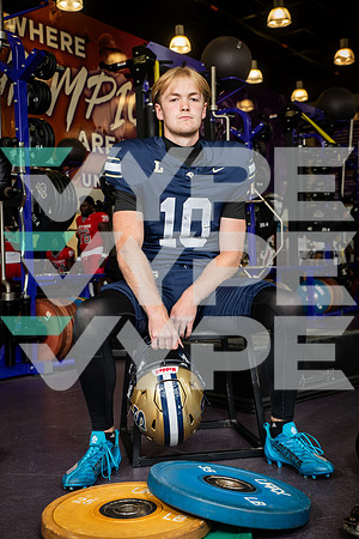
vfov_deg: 42.7
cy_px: 270
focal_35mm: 46
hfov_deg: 29.2
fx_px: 688
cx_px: 180
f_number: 5.6
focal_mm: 46
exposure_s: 1/250
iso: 500
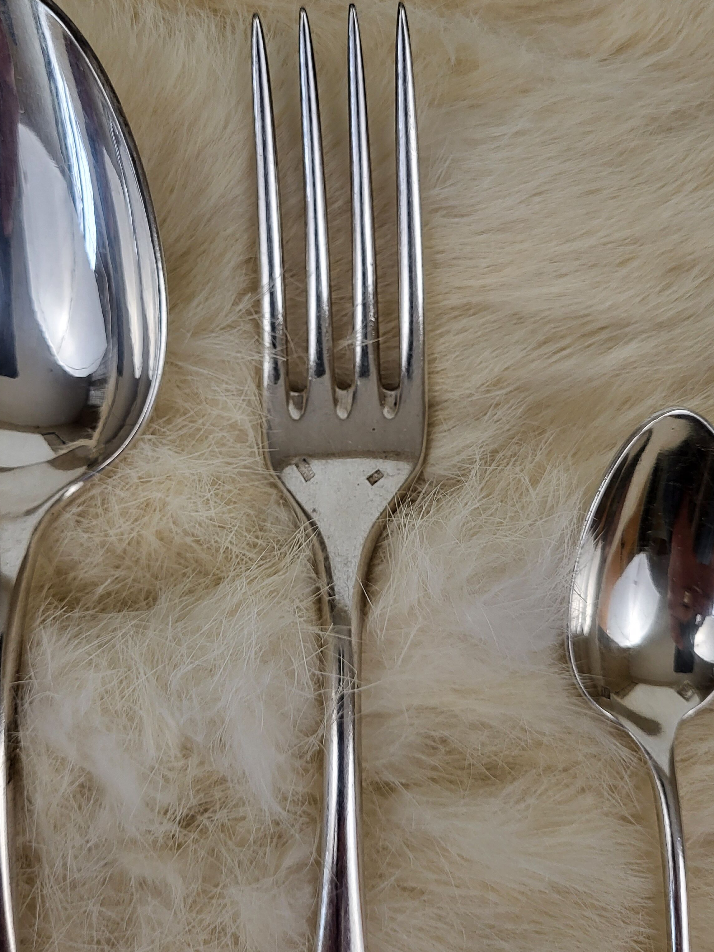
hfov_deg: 41.7
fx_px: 935
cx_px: 308
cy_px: 396
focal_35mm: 34
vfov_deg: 53.7
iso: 200
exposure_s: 1/100
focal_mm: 5.4
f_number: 1.8
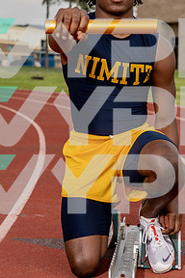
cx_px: 102
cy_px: 117
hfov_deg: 13.7
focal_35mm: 100
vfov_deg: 20.4
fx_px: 771
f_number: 5
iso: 100
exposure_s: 1/250
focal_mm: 64
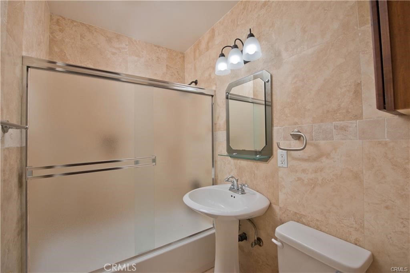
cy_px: 136
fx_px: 171
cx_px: 205
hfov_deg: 100.4
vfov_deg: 77.3
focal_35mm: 15
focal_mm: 15
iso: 400
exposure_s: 1/500
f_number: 7.1
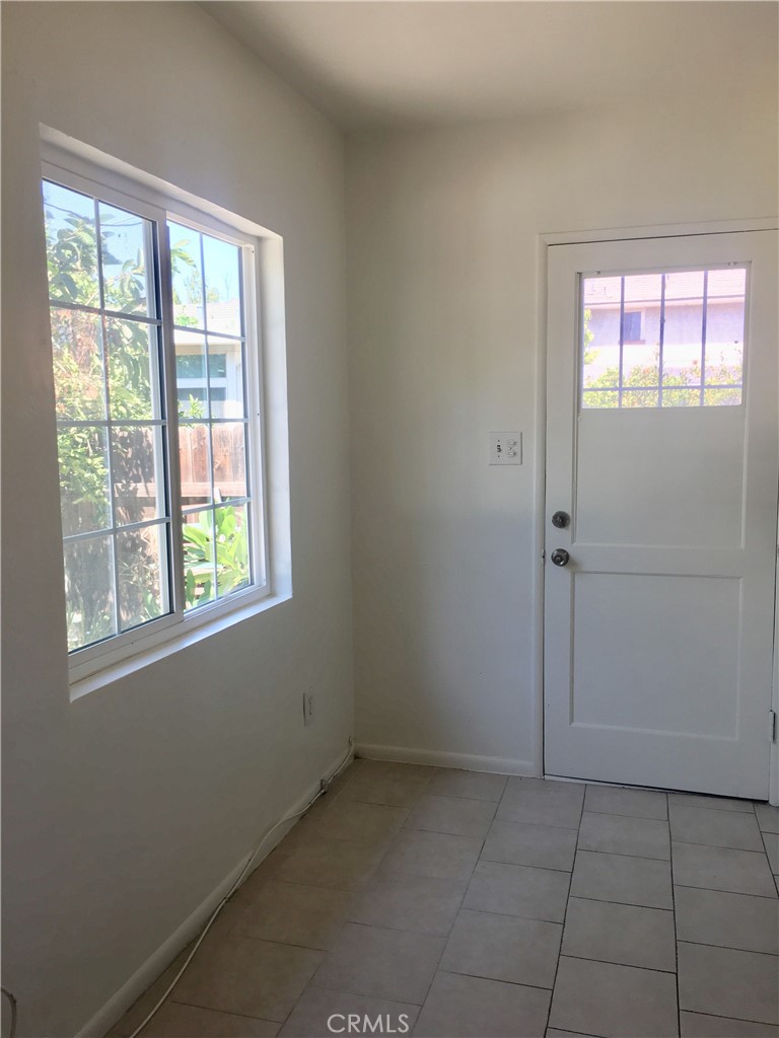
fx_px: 870
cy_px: 519
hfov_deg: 48.2
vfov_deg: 61.7
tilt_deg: -4.6
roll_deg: +0.4
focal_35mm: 29
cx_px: 390
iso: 25
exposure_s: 1/60
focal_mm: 4.15
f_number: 2.2
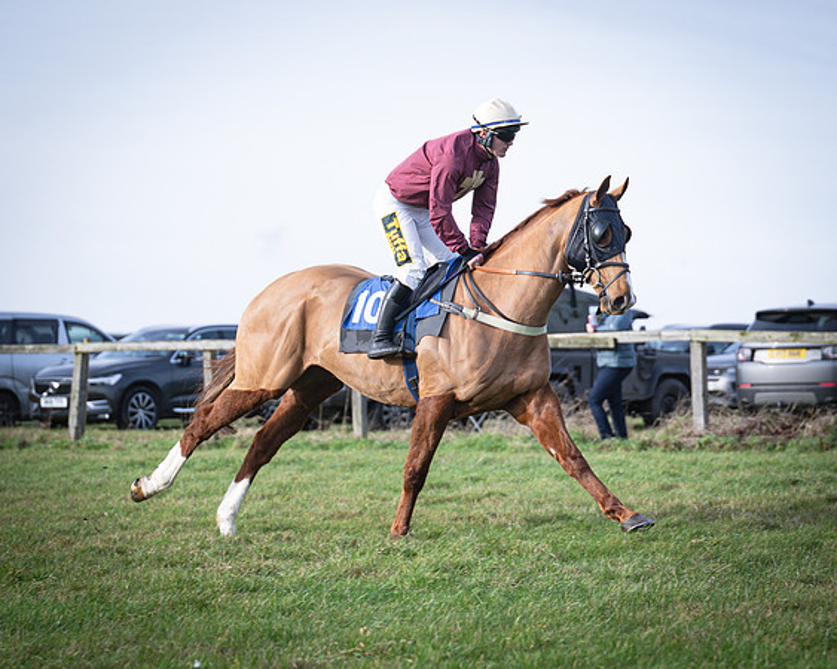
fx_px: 3571
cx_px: 462
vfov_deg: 10.7
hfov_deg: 13.4
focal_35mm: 144
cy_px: 328
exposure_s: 1/1000
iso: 125
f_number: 2.8
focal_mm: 70
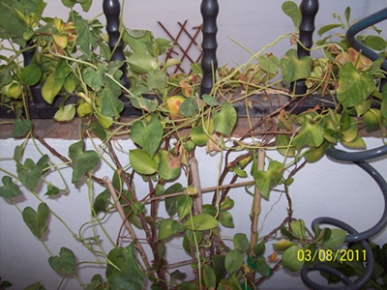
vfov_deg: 39.7
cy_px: 145
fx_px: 402
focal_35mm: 36
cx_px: 194
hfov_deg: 51.4
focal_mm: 6
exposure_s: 1/64
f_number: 2.7
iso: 80
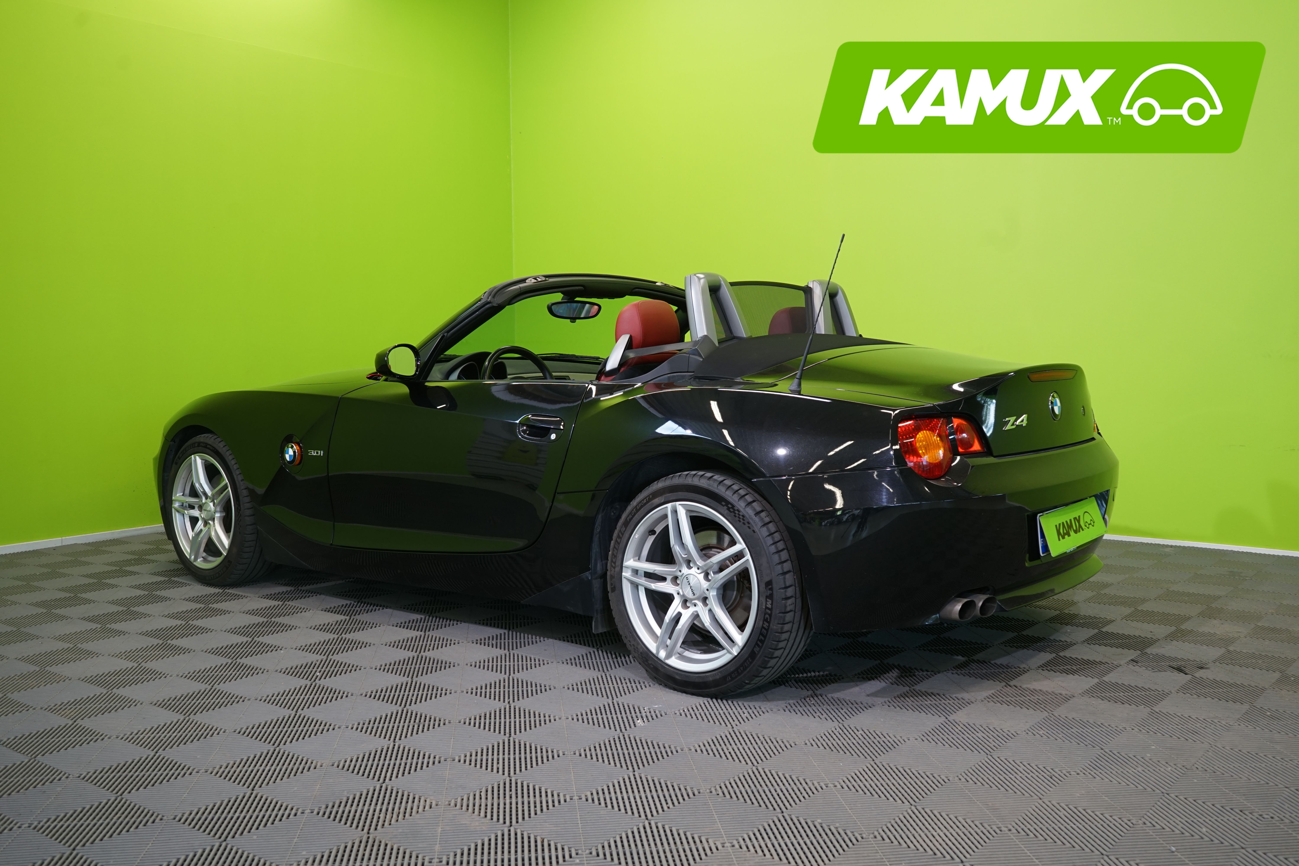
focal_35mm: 33
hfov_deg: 57.2
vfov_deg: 40.0
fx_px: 1191
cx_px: 650
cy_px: 433
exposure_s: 1/30
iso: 500
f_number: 6.3
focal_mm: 33
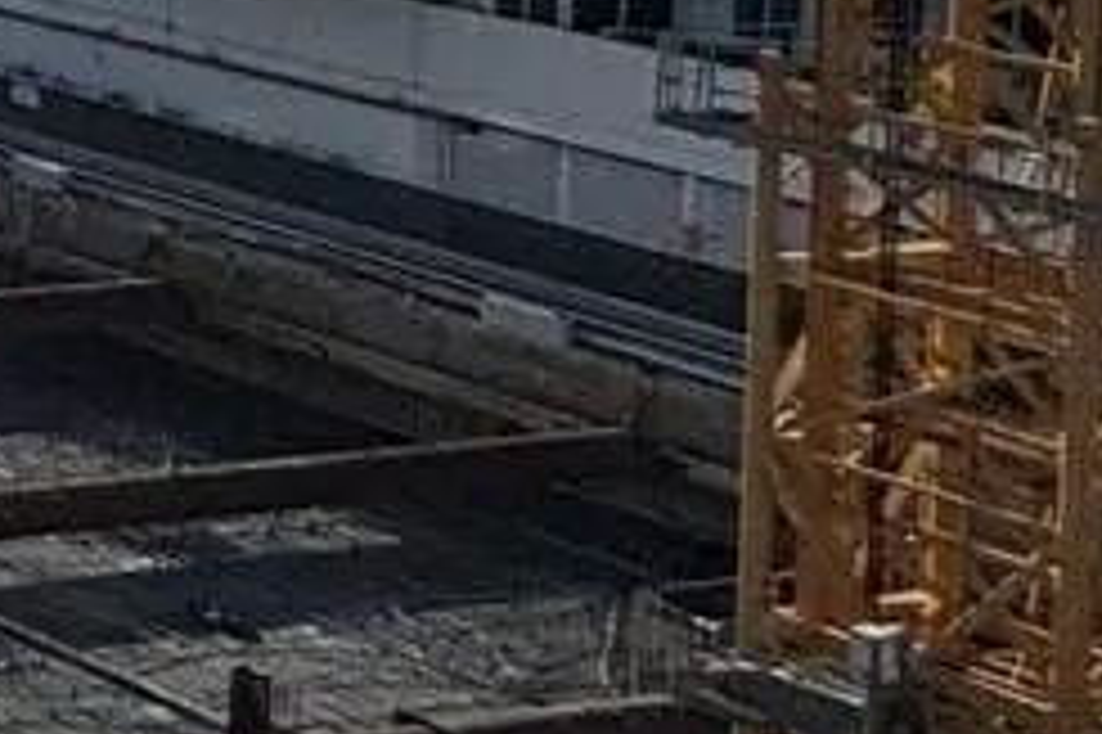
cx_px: -2478
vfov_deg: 12.8
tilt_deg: -0.8
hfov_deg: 10.5
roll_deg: -0.6
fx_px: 2906
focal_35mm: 95
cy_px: -684
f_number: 2.2
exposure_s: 1/5650
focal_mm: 2.22
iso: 32
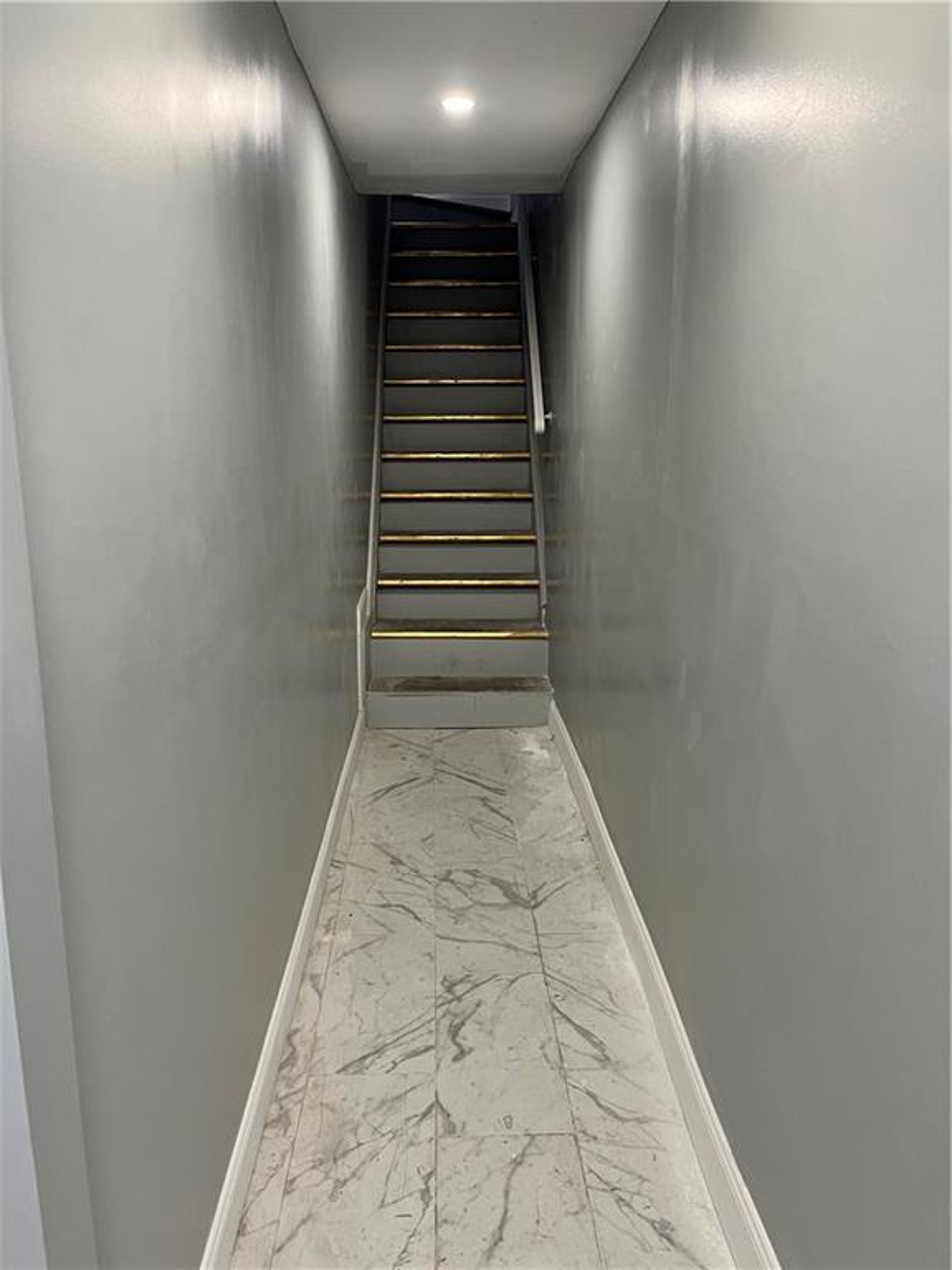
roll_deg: -0.3
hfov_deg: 53.1
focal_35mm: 26
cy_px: 635
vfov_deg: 67.3
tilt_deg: -12.6
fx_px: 953
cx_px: 476
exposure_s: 1/63
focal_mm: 5.1
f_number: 1.6
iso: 125
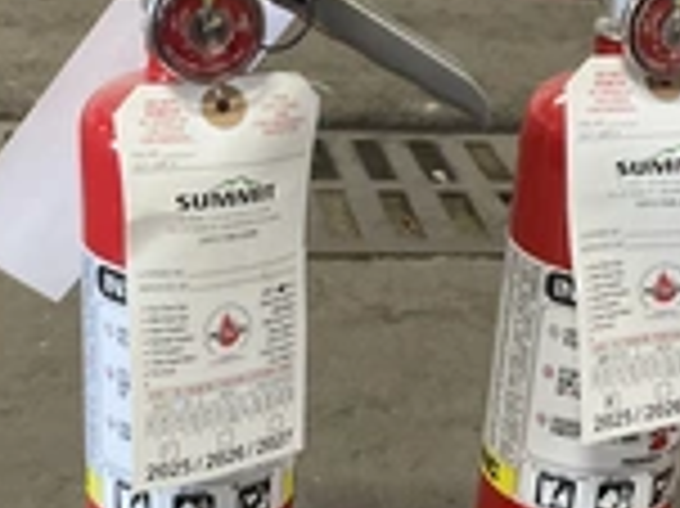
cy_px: 387
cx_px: 365
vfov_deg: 19.0
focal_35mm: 77
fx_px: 1511
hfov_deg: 25.3
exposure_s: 1/60
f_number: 1.8
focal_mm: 3
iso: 200
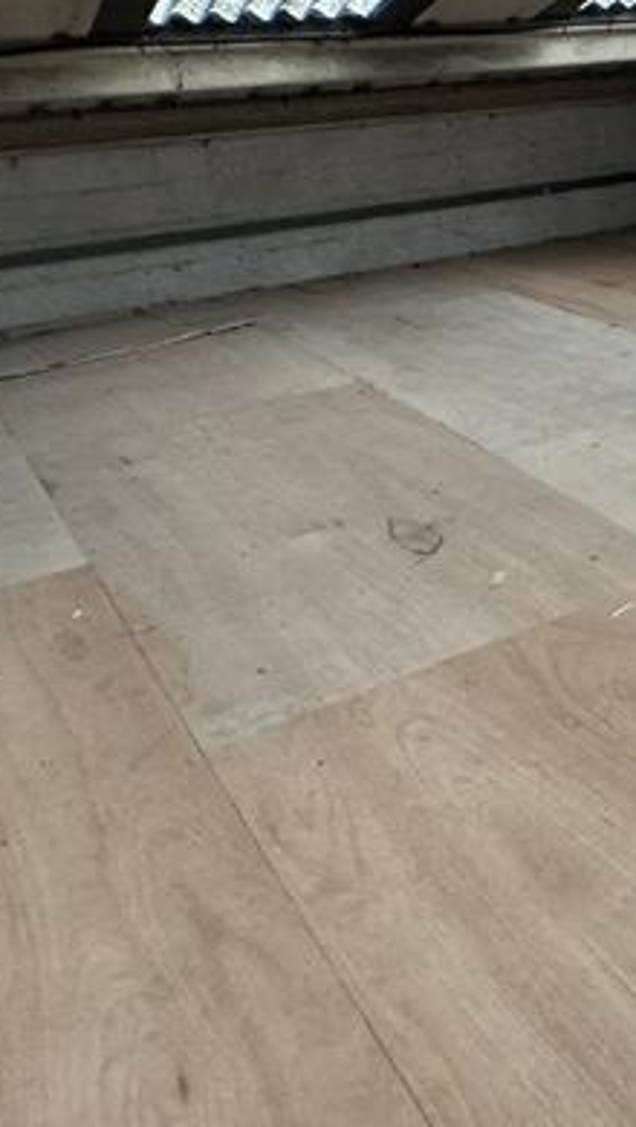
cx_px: 812
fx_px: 1197
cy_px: 364
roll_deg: +3.7
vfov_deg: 49.5
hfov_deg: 25.8
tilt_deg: -16.5
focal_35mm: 40
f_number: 2.2
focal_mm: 2.22
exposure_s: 1/60
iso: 500
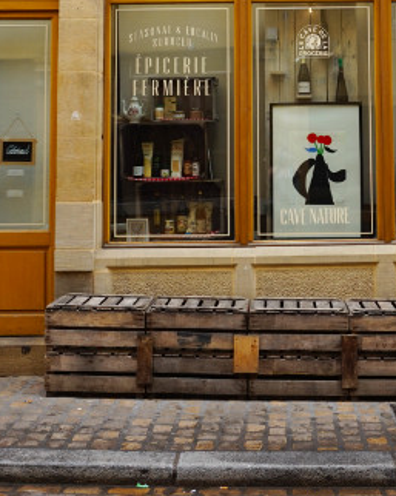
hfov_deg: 26.7
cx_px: 305
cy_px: 99
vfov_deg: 32.7
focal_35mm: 56
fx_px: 822
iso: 100
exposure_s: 1/80
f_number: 7.1
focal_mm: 16
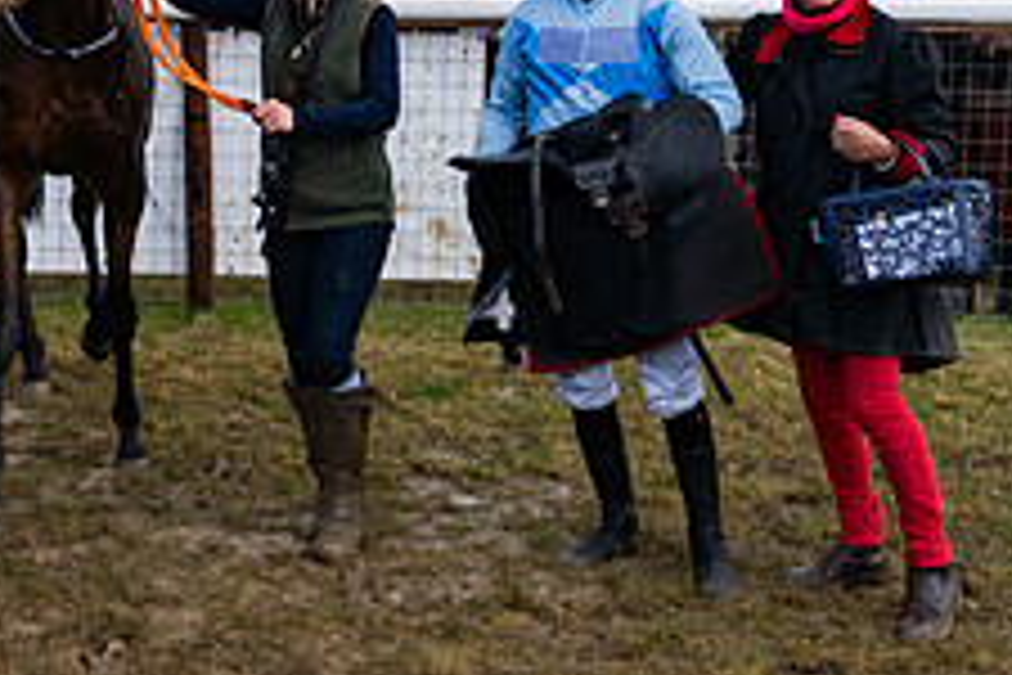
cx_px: 117
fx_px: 1743
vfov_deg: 21.6
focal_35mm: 62
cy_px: 106
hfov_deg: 31.0
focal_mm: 24
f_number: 5
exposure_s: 1/1000
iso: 200
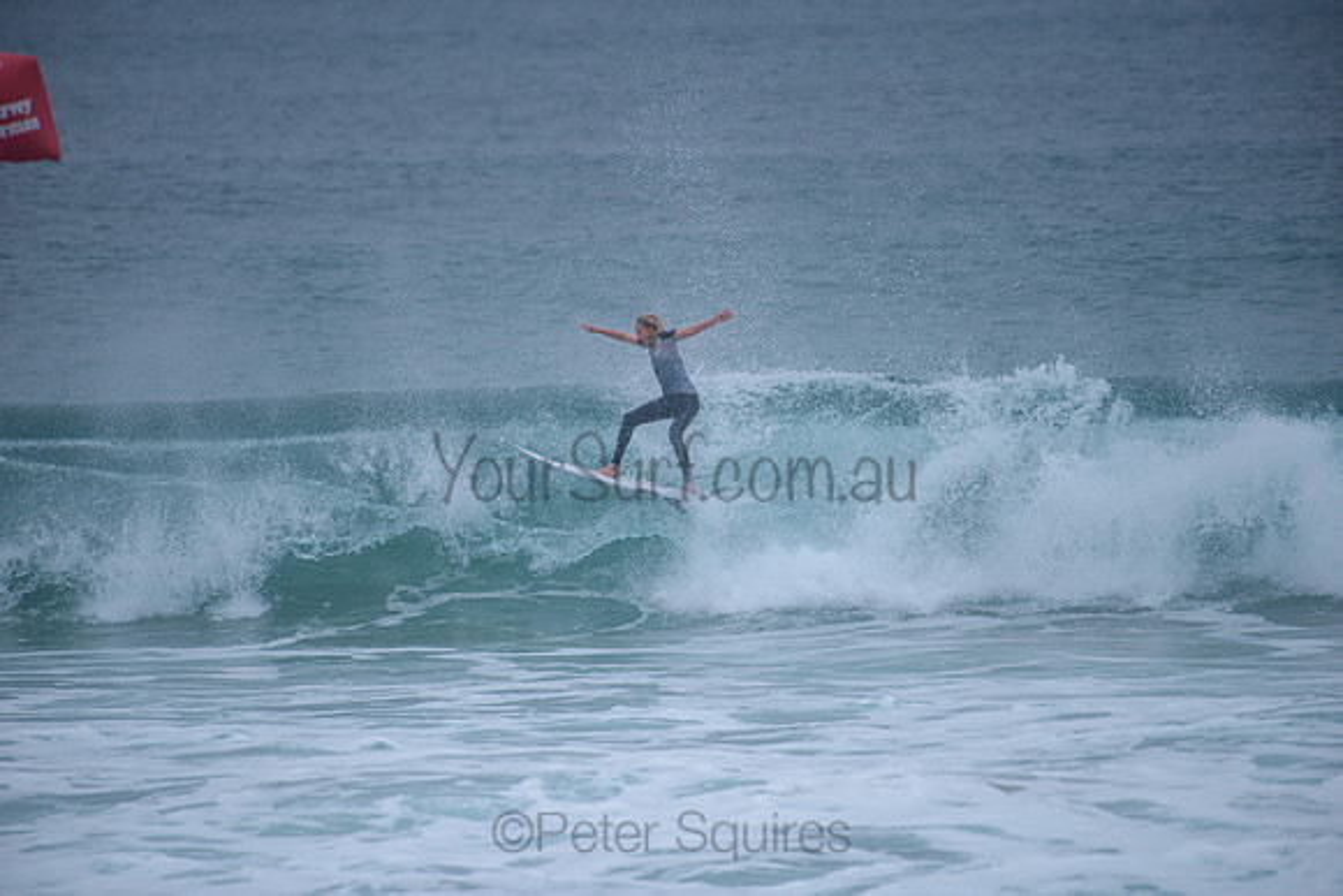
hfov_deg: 4.1
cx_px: 672
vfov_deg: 2.8
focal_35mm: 500
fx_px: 18656
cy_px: 448
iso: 280
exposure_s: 1/2000
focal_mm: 500
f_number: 5.6
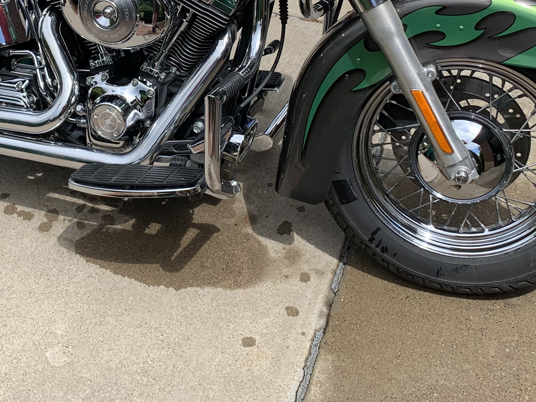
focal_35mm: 53
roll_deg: -2.9
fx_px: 821
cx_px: 151
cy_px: 13
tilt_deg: -27.4
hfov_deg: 35.6
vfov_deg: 26.3
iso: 25
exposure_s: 1/1992
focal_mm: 4.25
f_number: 1.8
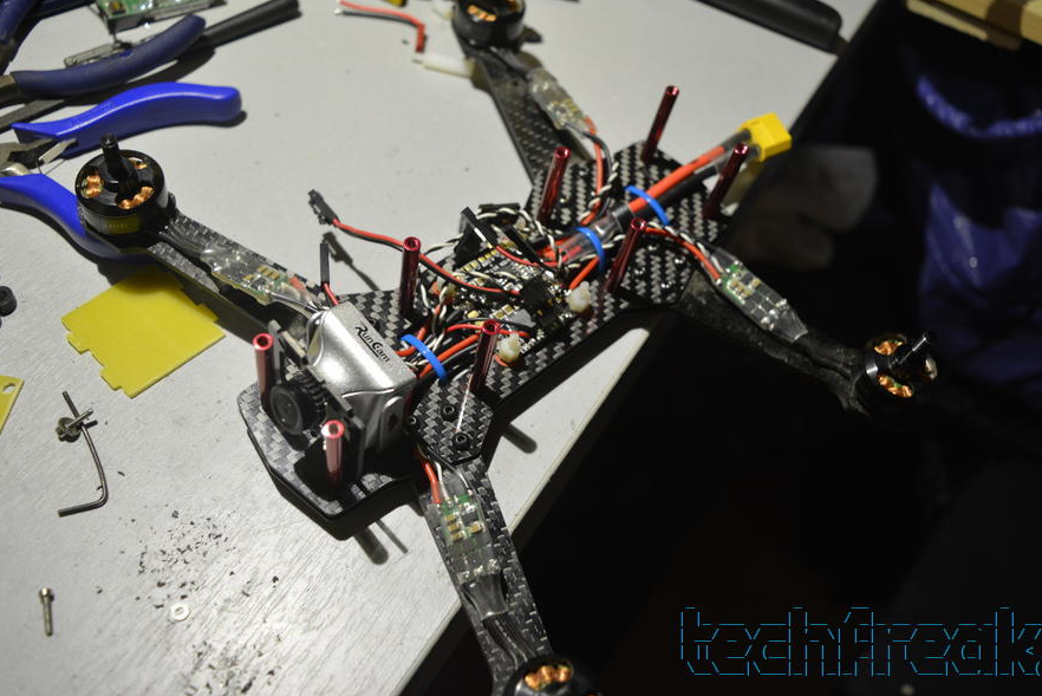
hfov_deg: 55.8
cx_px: 539
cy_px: 307
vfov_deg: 38.9
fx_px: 985
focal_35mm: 34
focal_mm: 20
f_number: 4
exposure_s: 1/60
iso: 640
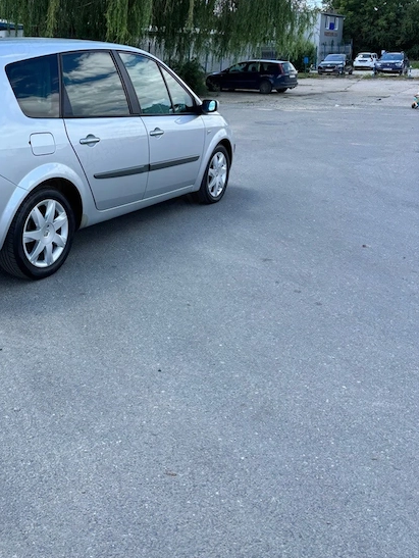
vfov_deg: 48.3
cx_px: 116
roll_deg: -0.1
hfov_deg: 37.0
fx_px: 613
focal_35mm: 38
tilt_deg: -14.1
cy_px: 194
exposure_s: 1/1058
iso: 50
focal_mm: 5.96
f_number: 1.6
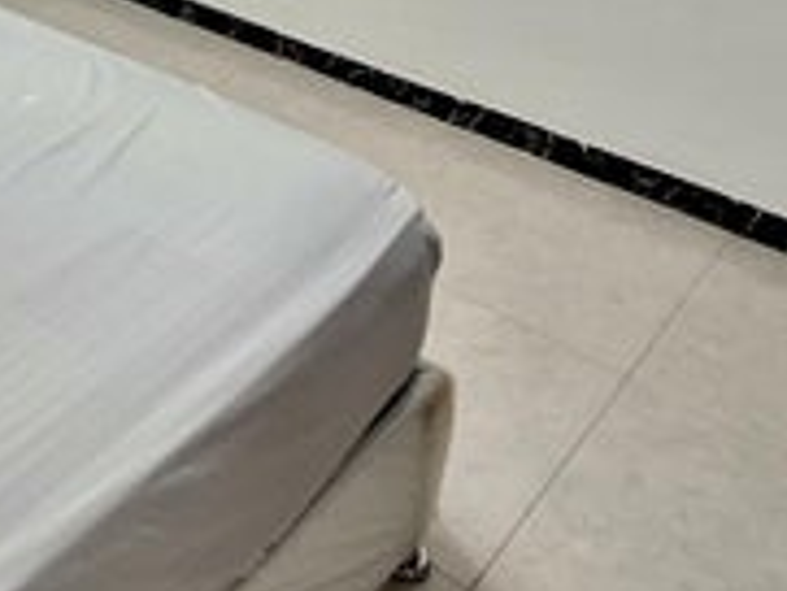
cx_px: 26
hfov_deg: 37.4
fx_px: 1047
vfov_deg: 26.0
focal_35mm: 46
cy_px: -217
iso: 160
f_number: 2.2
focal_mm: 1.74
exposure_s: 1/40
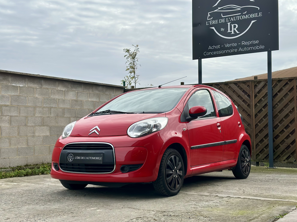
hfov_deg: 38.9
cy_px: 111
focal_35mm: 49
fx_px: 420
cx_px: 151
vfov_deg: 29.7
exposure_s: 1/4016
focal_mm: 6.86
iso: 80
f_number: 1.78
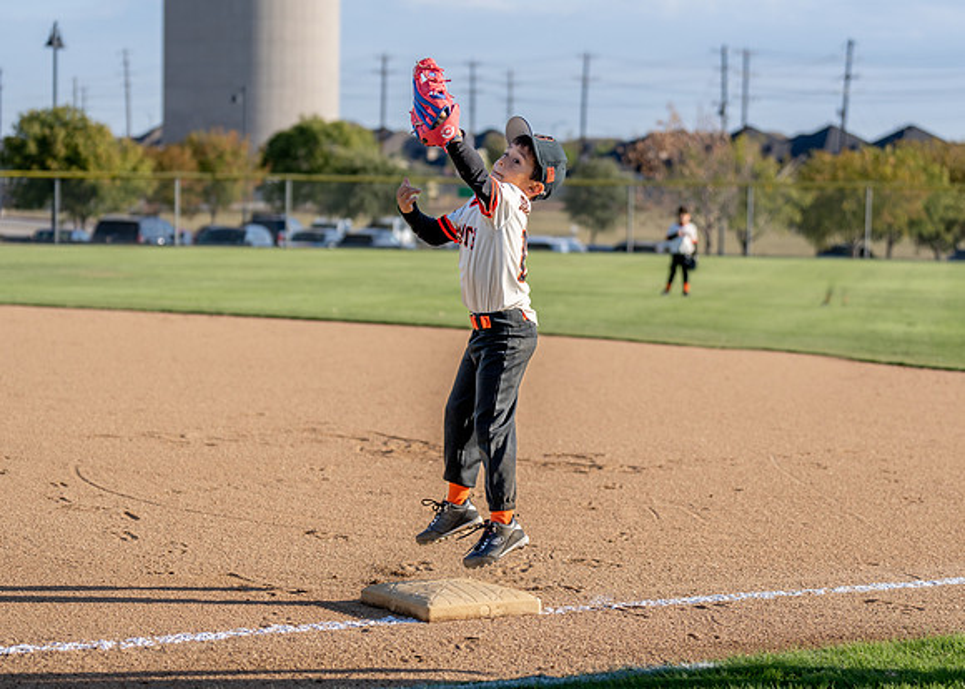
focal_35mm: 91
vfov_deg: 15.8
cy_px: 378
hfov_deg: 22.0
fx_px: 2483
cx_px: 474
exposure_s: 1/2000
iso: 100
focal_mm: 70
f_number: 2.8
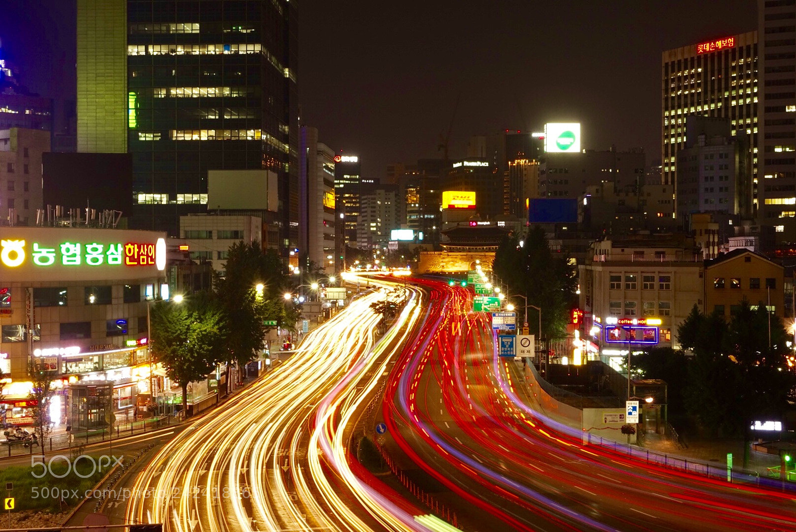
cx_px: 398
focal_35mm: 50
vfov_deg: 27.0
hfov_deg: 39.6
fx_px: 1106
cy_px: 266
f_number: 11
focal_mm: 18.3
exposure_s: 30
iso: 80
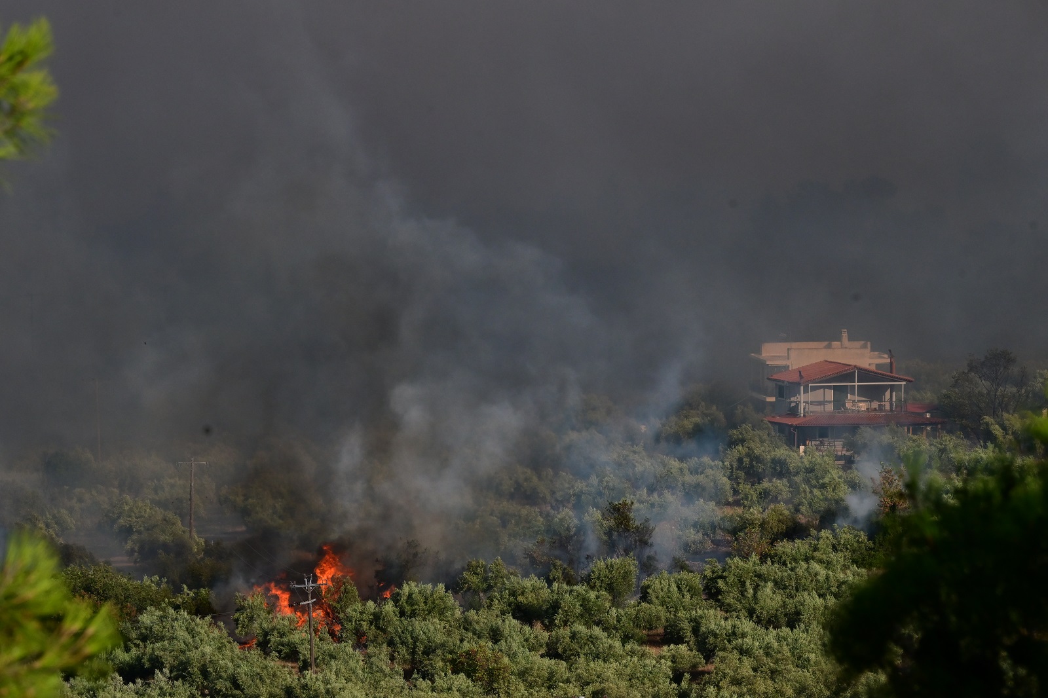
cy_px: 349
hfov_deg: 6.9
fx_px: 8731
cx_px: 524
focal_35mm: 300
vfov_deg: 4.6
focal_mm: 200
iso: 1000
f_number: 14
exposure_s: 1/1600
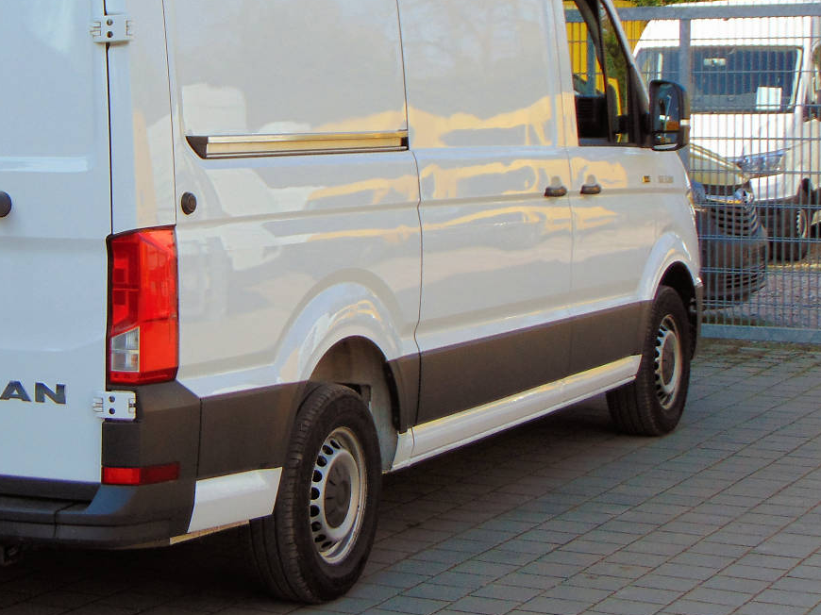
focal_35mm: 92
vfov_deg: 16.0
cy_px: 227
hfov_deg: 21.0
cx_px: 116
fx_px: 2181
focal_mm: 9
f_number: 3.5
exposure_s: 1/800
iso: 80
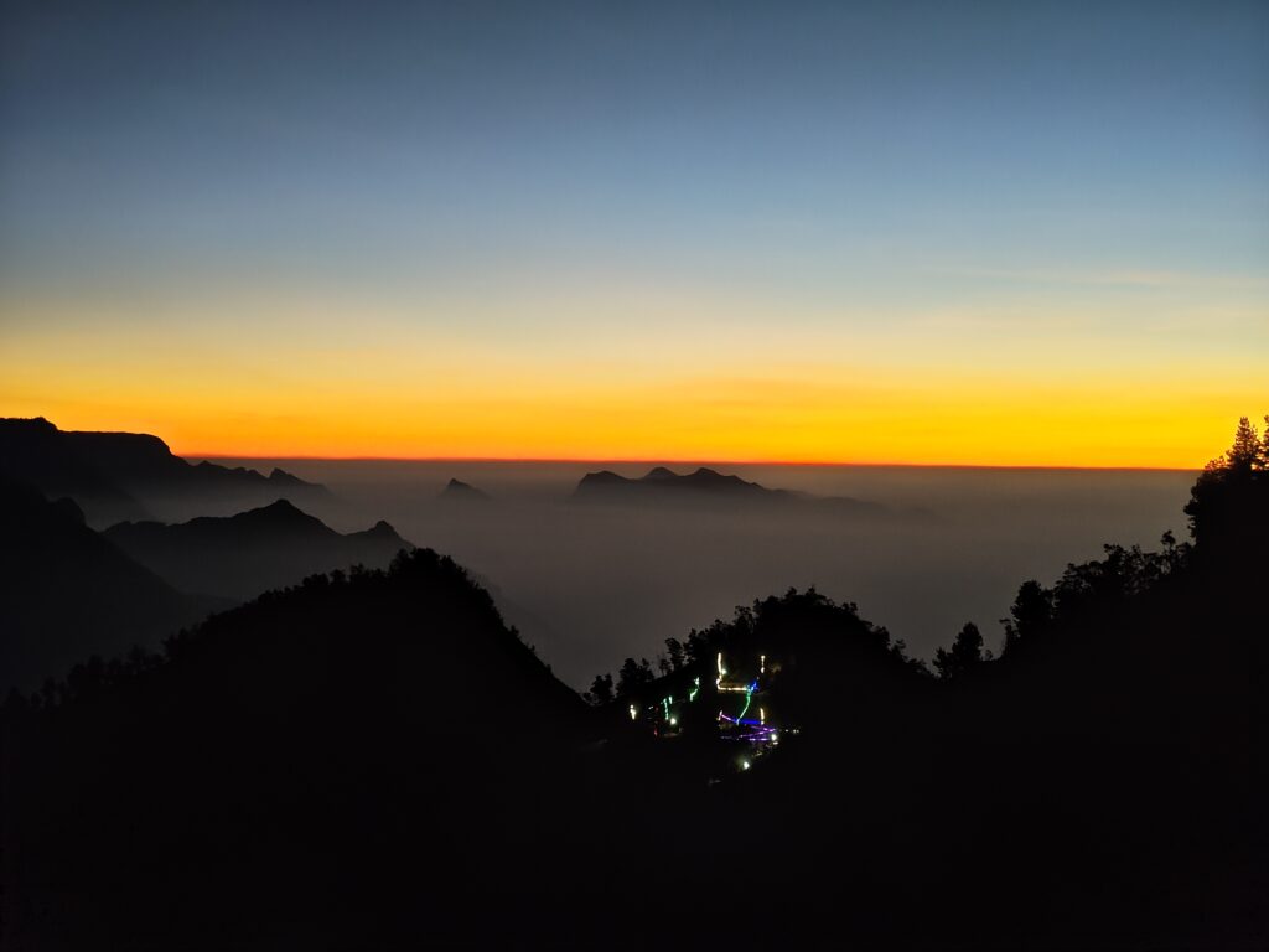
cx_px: 634
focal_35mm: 50
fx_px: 1833
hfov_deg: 38.2
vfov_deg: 29.1
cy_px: 476
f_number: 2
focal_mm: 7.1
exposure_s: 1/50
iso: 2316
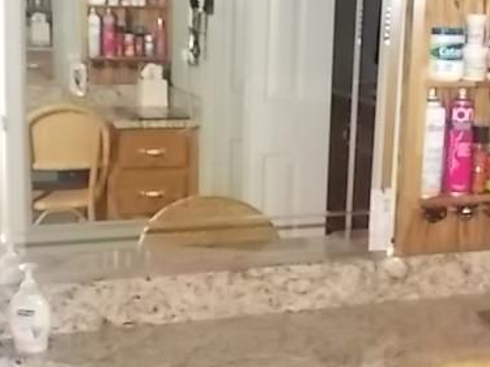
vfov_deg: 20.9
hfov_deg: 27.7
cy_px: 252
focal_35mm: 70
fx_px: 991
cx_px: 301
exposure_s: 1/4
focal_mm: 7.3
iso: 400
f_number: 3.6
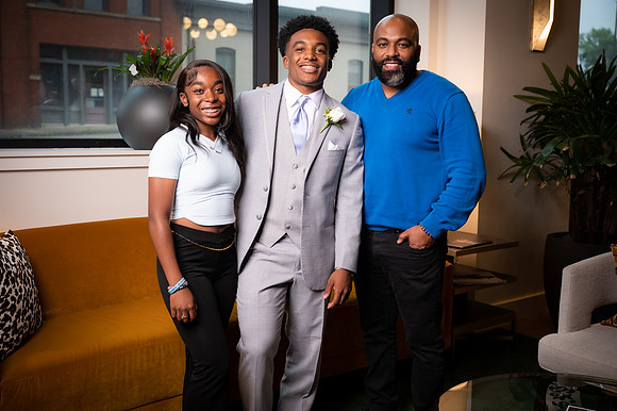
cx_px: 308
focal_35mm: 38
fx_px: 651
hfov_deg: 50.7
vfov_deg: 35.0
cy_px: 206
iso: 1250
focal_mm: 38
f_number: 3.5
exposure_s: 1/250
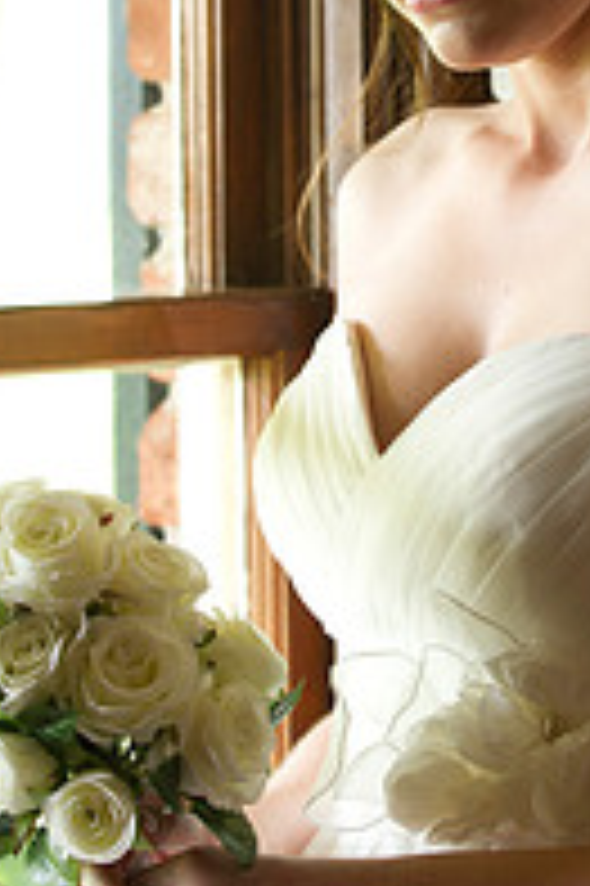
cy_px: 247
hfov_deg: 7.7
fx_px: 4383
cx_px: 426
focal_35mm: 178
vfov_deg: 11.5
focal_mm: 78
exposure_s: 1/100
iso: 1250
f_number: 3.5
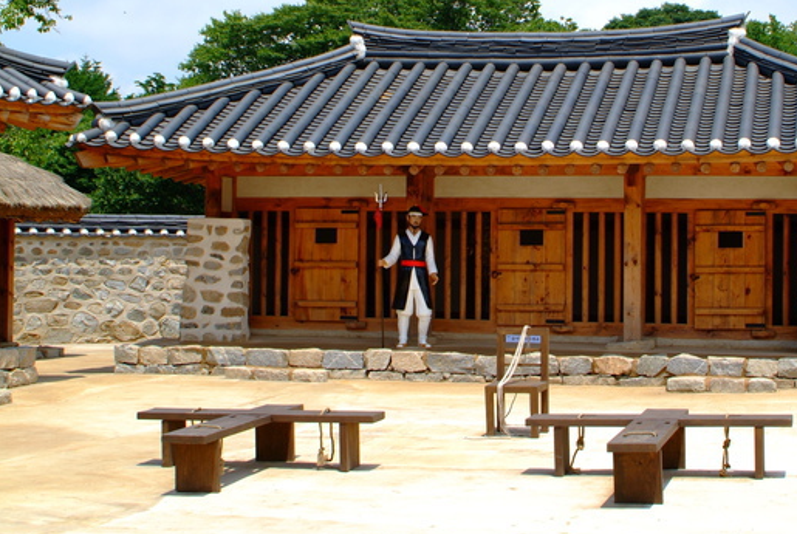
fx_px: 1264
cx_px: 527
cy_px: 224
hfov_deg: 34.7
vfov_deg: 23.8
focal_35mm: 57
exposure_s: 1/250
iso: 100
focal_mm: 28
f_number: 8
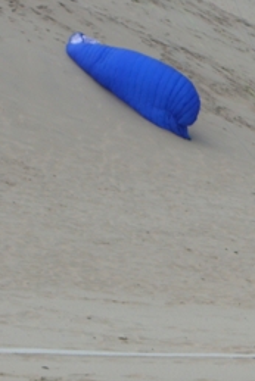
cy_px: 238
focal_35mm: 293
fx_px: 3109
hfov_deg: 4.7
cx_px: 436
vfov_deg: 7.0
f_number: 5.1
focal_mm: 23.7
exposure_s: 1/500
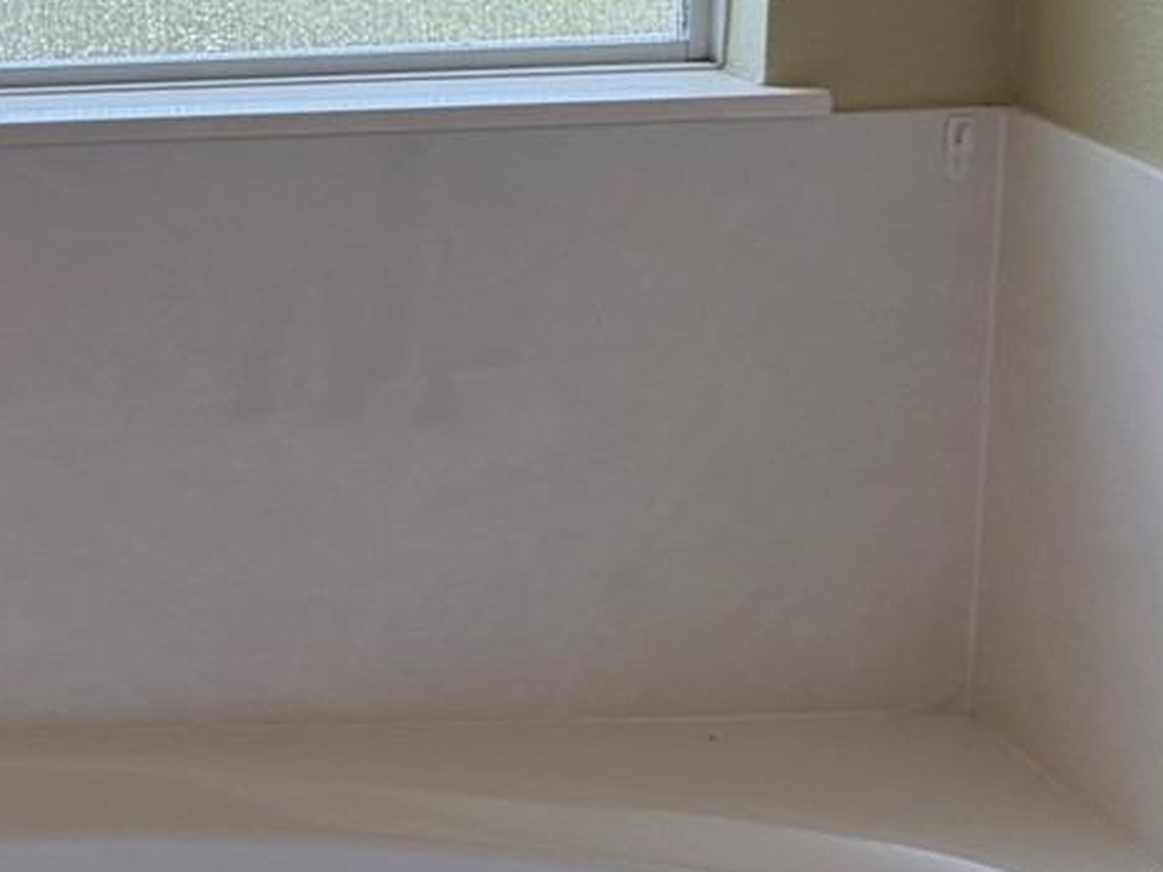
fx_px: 3561
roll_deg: +3.0
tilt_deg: -12.5
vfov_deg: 13.9
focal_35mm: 106
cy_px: 163
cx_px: -815
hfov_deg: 16.2
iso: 80
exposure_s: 1/416
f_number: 1.78
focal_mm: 6.76
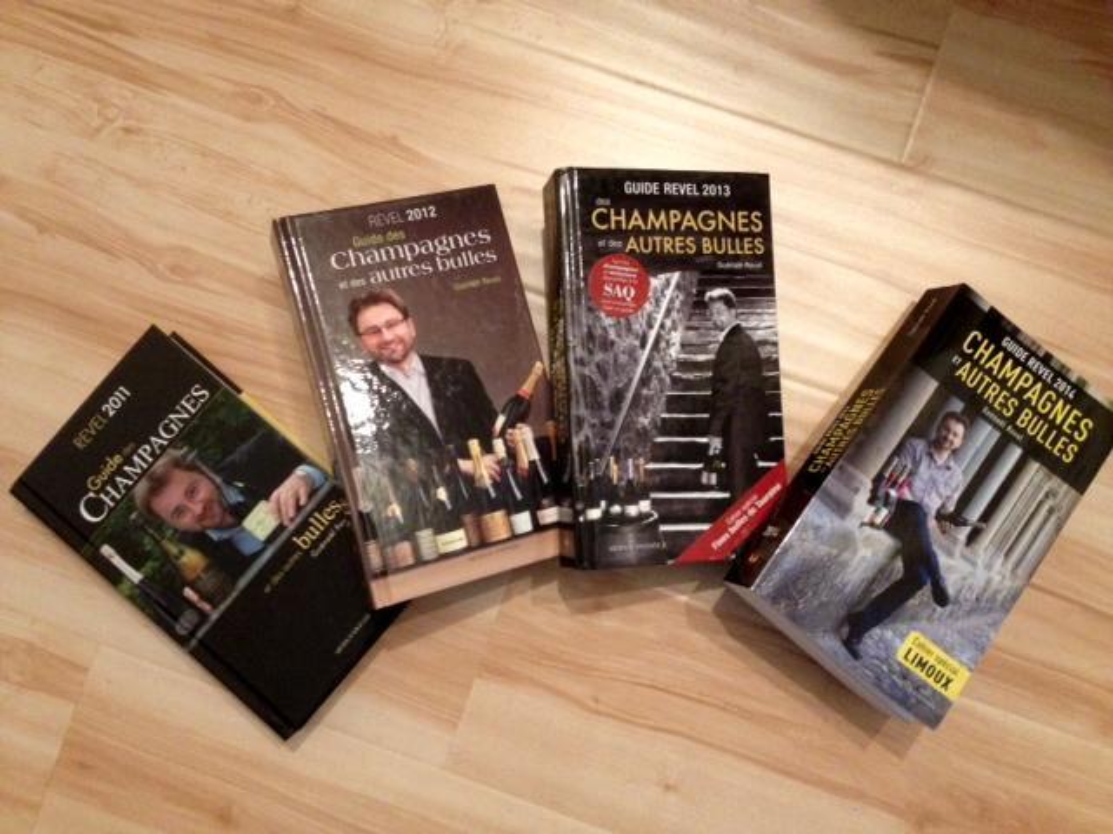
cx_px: 556
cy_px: 417
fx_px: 1125
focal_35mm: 35
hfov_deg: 52.6
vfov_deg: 40.7
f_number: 2.4
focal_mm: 4.28
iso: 400
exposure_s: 1/15
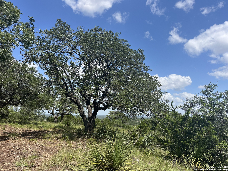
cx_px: 114
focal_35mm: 26
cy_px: 86
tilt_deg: +9.2
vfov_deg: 53.1
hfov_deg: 67.3
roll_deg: -0.7
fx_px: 171
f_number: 1.6
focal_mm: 5.1
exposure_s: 1/2755
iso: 50
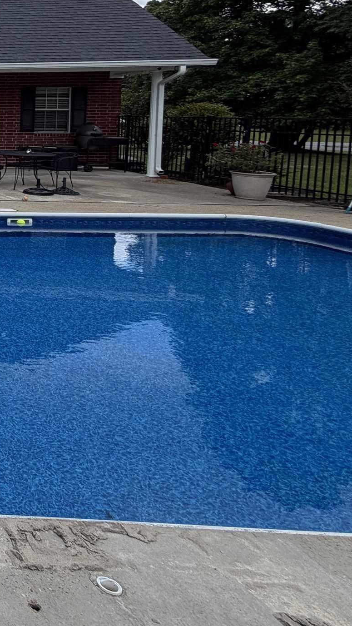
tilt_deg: -3.4
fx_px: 564
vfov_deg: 55.0
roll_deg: +0.7
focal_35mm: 34
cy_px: 148
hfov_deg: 20.7
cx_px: -312
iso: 32
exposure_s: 1/770
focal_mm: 2.22
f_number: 2.2
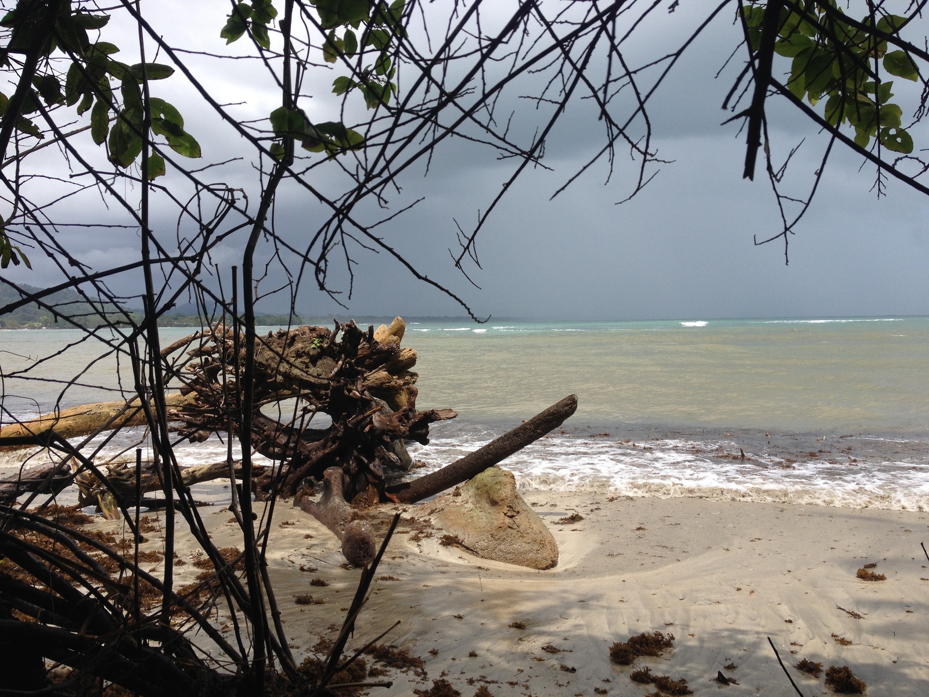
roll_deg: +0.5
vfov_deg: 40.7
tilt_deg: -5.3
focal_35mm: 35
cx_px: 464
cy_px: 348
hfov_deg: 52.6
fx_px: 939
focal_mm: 4.28
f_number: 2.4
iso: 50
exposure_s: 1/2123
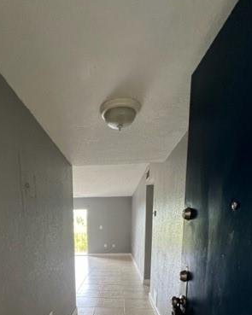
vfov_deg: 65.8
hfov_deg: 62.0
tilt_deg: -10.1
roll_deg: +0.8
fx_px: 205
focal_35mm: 22
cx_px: 91
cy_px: 266
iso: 200
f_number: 1.8
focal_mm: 1.57
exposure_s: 1/60
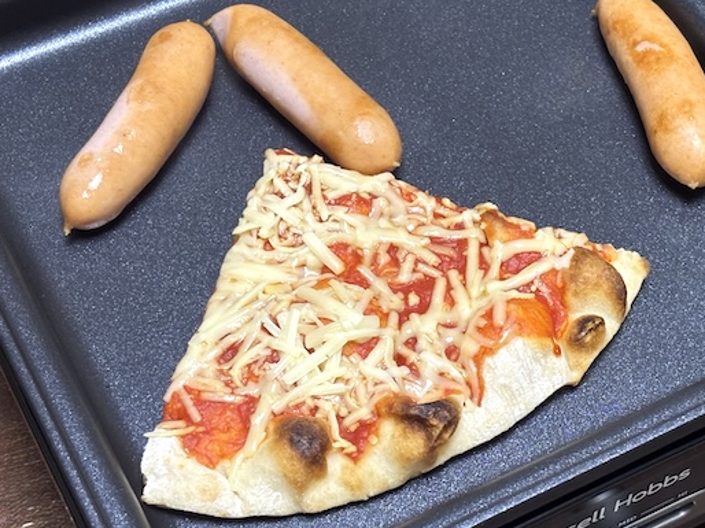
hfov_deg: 24.0
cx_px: 468
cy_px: 284
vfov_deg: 18.2
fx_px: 1649
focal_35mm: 81
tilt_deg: -54.6
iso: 250
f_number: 1.6
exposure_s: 1/33
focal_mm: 5.96
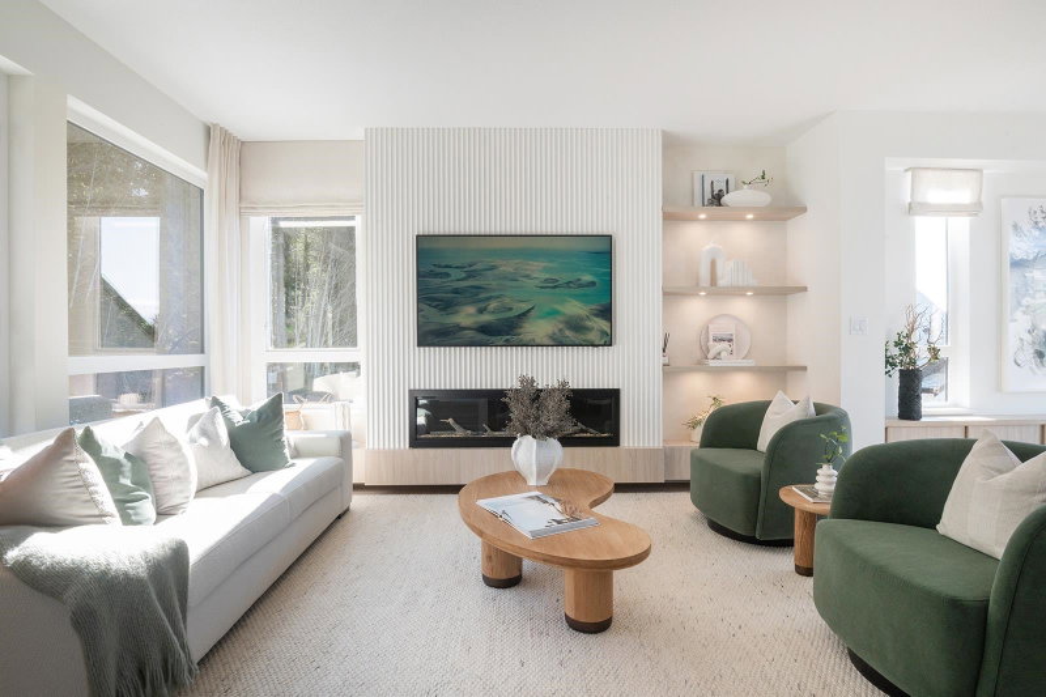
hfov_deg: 90.0
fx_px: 523
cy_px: 348
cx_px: 523
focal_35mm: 18
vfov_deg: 67.4
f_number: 20
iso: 400
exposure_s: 1/20
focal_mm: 18
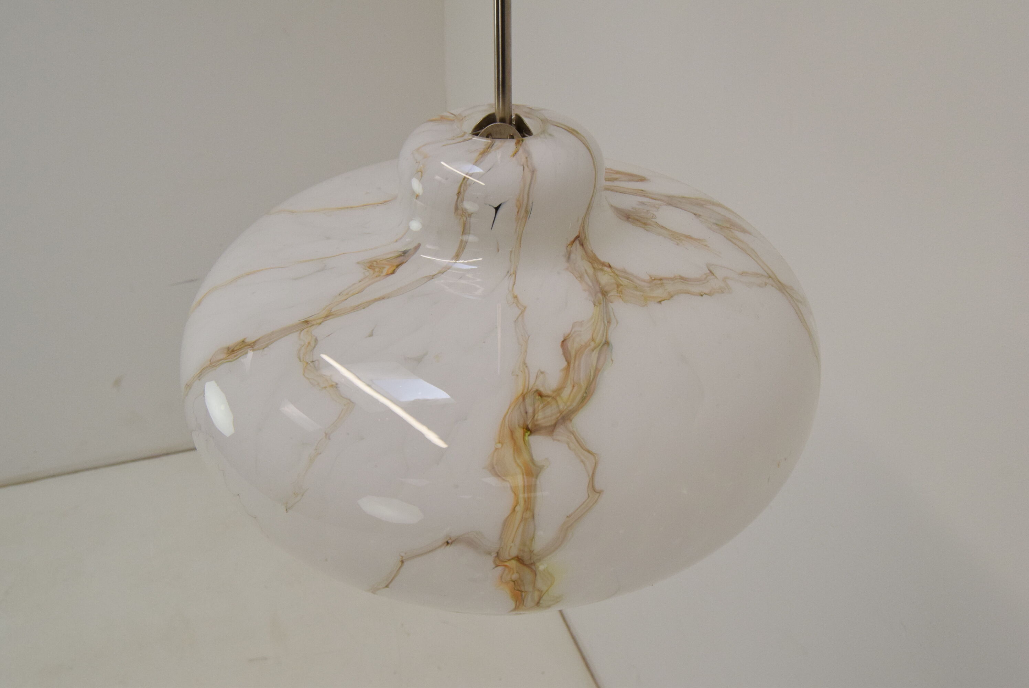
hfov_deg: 49.5
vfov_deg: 34.3
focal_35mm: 39
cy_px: 344
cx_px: 514
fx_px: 1116
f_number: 9
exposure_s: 1/320
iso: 1600
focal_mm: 26
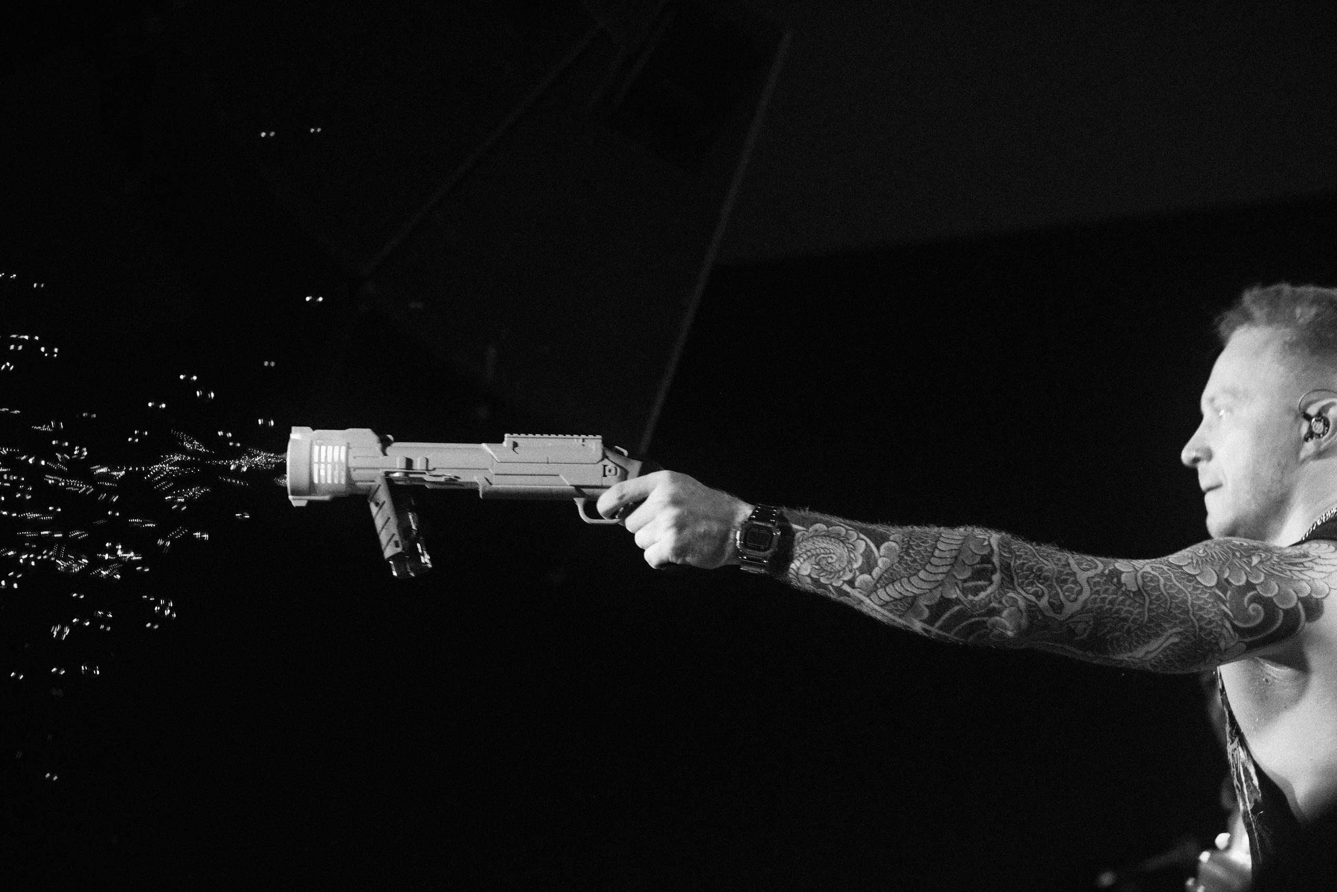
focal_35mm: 113
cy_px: 446
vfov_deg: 12.1
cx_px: 668
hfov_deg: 18.1
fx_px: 4197
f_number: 2
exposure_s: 1/125
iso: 3200
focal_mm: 75
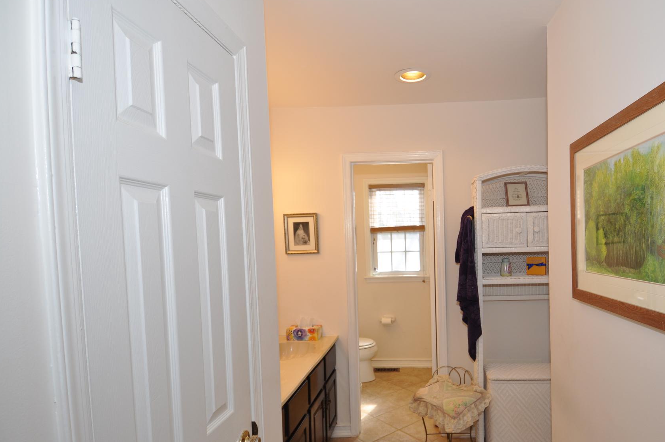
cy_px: 259
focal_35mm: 22
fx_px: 406
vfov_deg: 56.8
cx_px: 402
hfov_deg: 77.7
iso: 250
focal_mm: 12
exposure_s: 1/60
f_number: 4
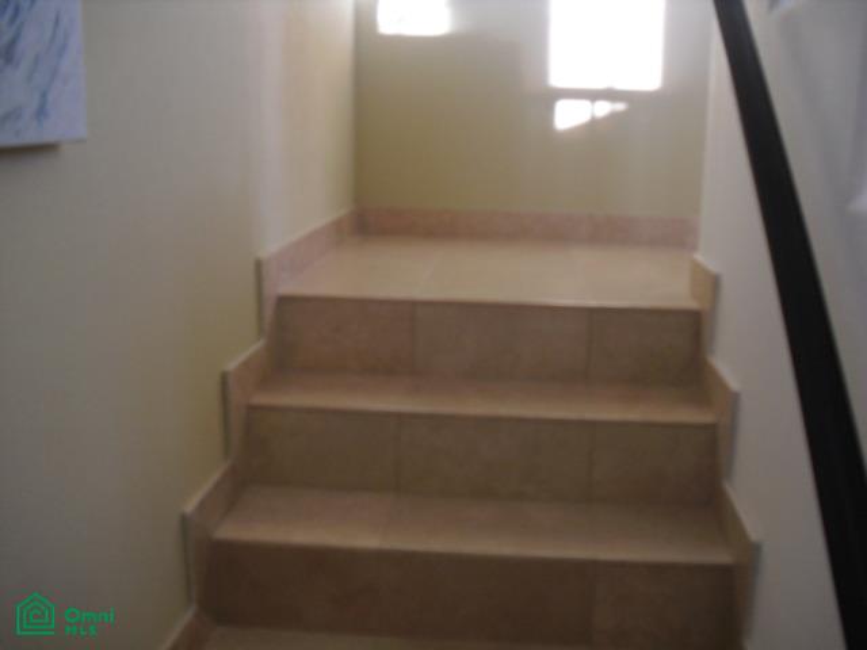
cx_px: 434
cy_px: 325
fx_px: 902
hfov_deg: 51.4
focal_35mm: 36
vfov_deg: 39.7
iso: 200
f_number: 3.1
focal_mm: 6.3
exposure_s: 1/80
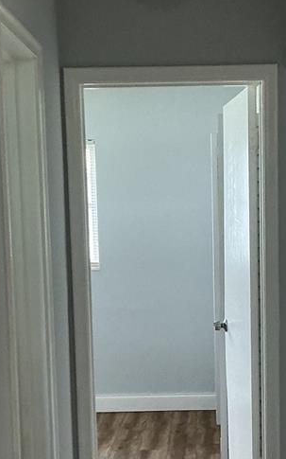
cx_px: 199
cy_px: 345
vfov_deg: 26.8
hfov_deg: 17.1
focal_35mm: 76
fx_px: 948
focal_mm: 3
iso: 100
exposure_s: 1/60
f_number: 1.8
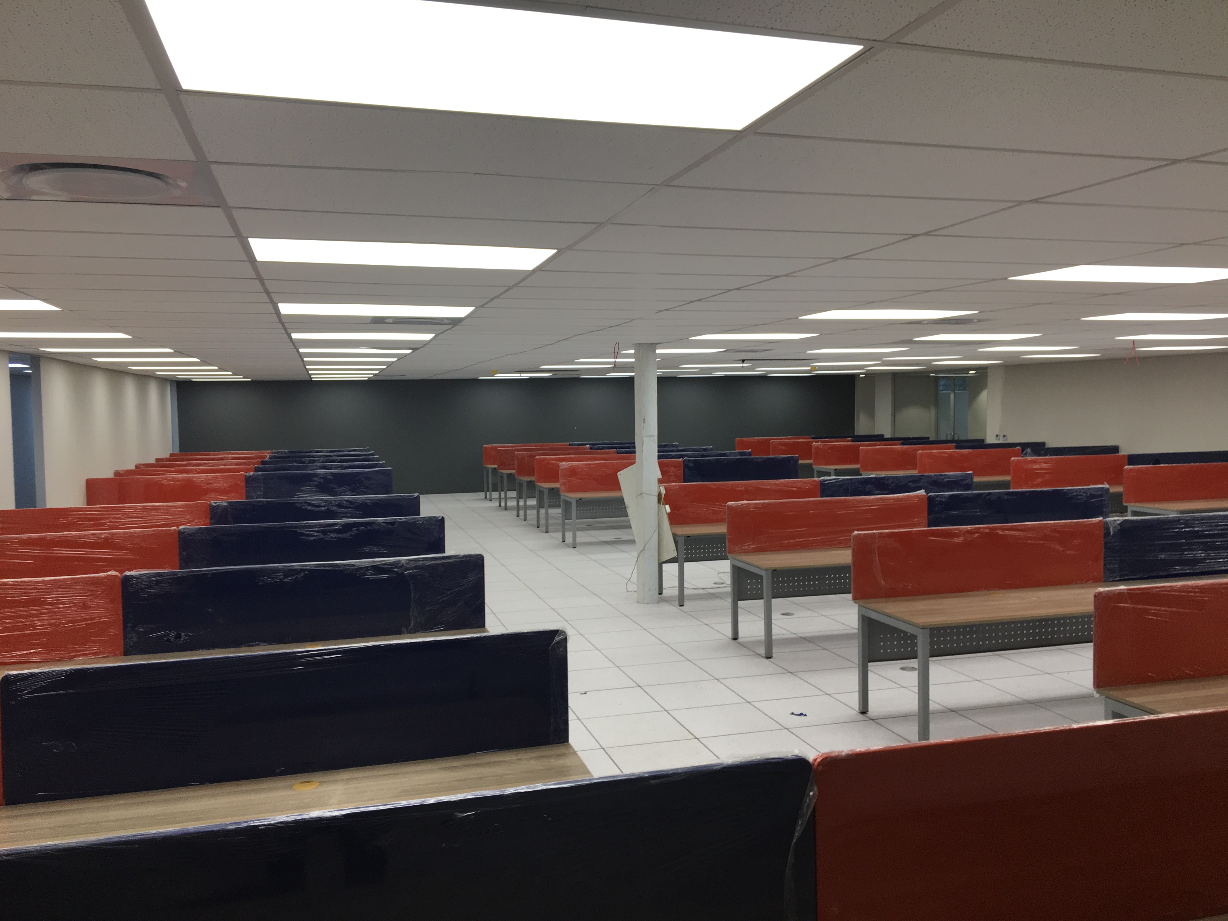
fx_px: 1029
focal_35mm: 29
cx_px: 614
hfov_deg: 61.7
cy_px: 460
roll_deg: +1.6
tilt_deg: -2.4
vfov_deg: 48.2
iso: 40
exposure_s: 1/100
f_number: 2.2
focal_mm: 4.15
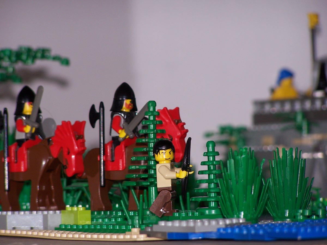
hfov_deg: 7.4
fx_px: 2532
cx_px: 164
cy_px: 122
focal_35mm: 268
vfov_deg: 5.5
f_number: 3.6
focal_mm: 44.4
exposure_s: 1/180
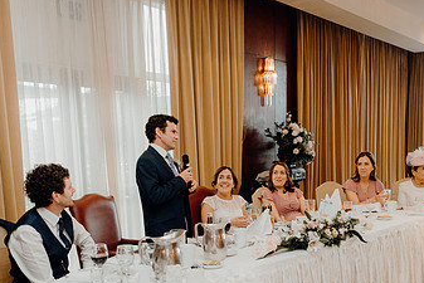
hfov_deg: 45.4
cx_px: 221
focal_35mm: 43
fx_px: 507
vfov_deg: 30.2
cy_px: 240
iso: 1250
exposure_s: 1/200
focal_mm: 25
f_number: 2.8
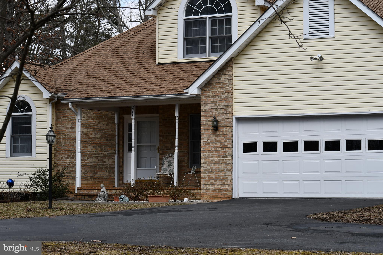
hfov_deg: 19.5
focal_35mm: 105
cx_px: 192
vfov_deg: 13.0
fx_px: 1117
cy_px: 128
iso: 100
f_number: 8
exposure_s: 1/250
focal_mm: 70
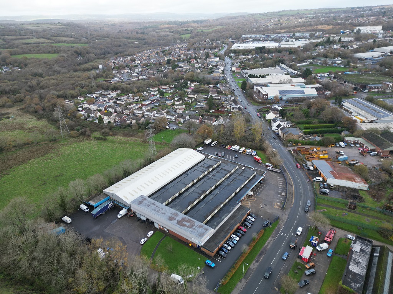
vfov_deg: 56.8
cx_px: 196
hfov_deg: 71.6
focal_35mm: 24
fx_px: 272
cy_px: 147
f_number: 1.7
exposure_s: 1/640
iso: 200
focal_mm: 6.72
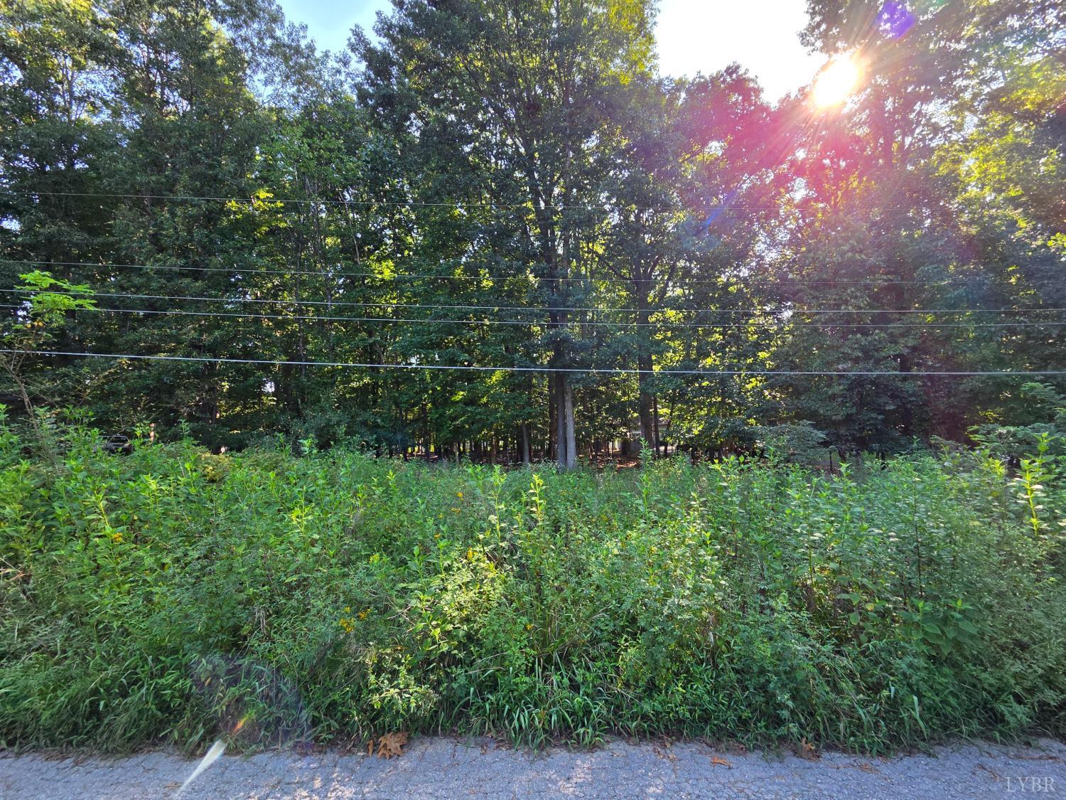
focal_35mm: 13
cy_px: 400
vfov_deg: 89.9
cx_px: 533
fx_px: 400
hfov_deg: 106.2
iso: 100
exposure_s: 1/423
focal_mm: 2.2
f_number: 2.2
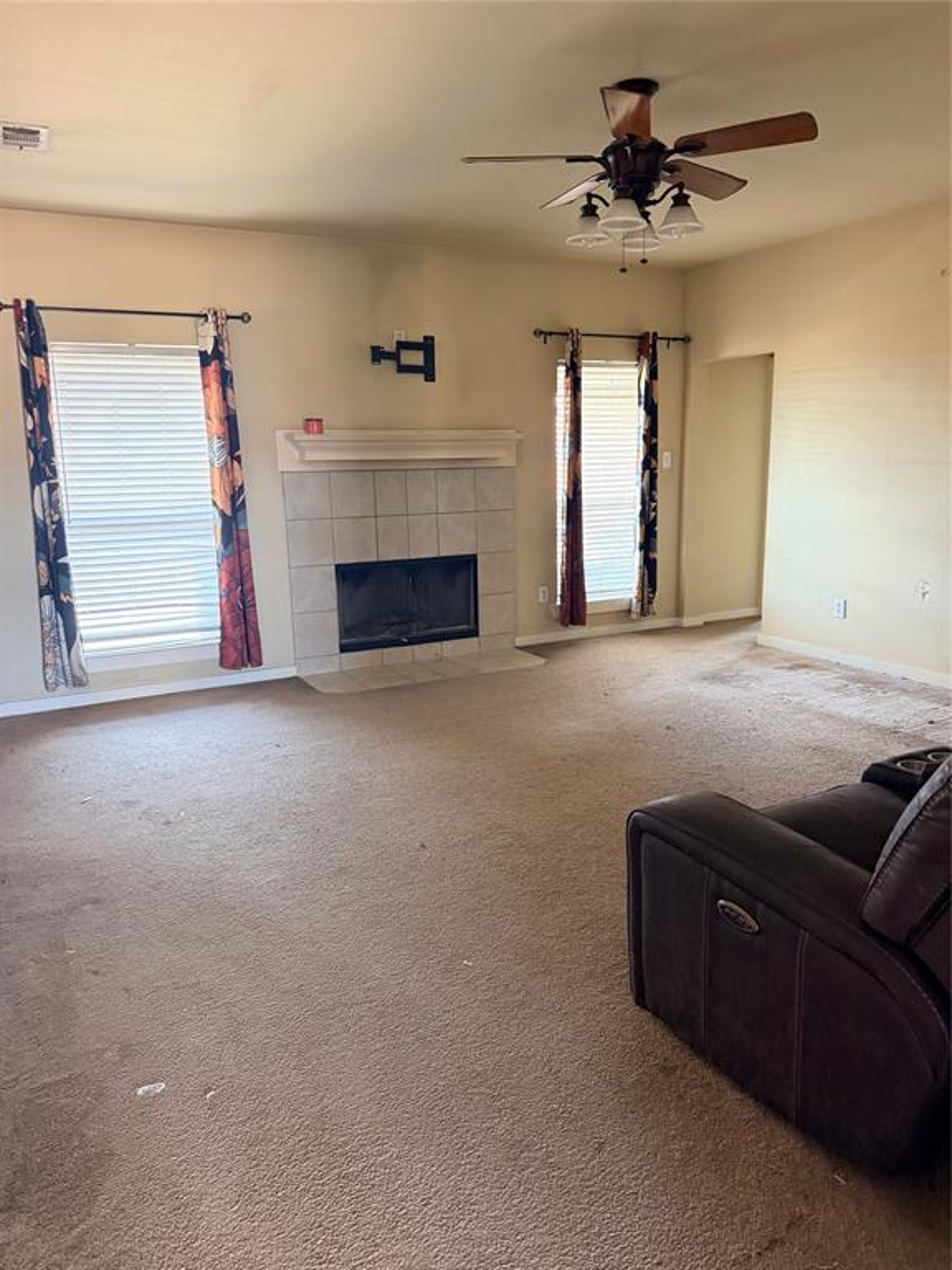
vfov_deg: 71.6
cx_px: 476
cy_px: 635
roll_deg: +1.1
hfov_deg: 56.8
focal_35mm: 24
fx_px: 880
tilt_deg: -8.7
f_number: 1.78
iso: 400
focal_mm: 6.76
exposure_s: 1/60
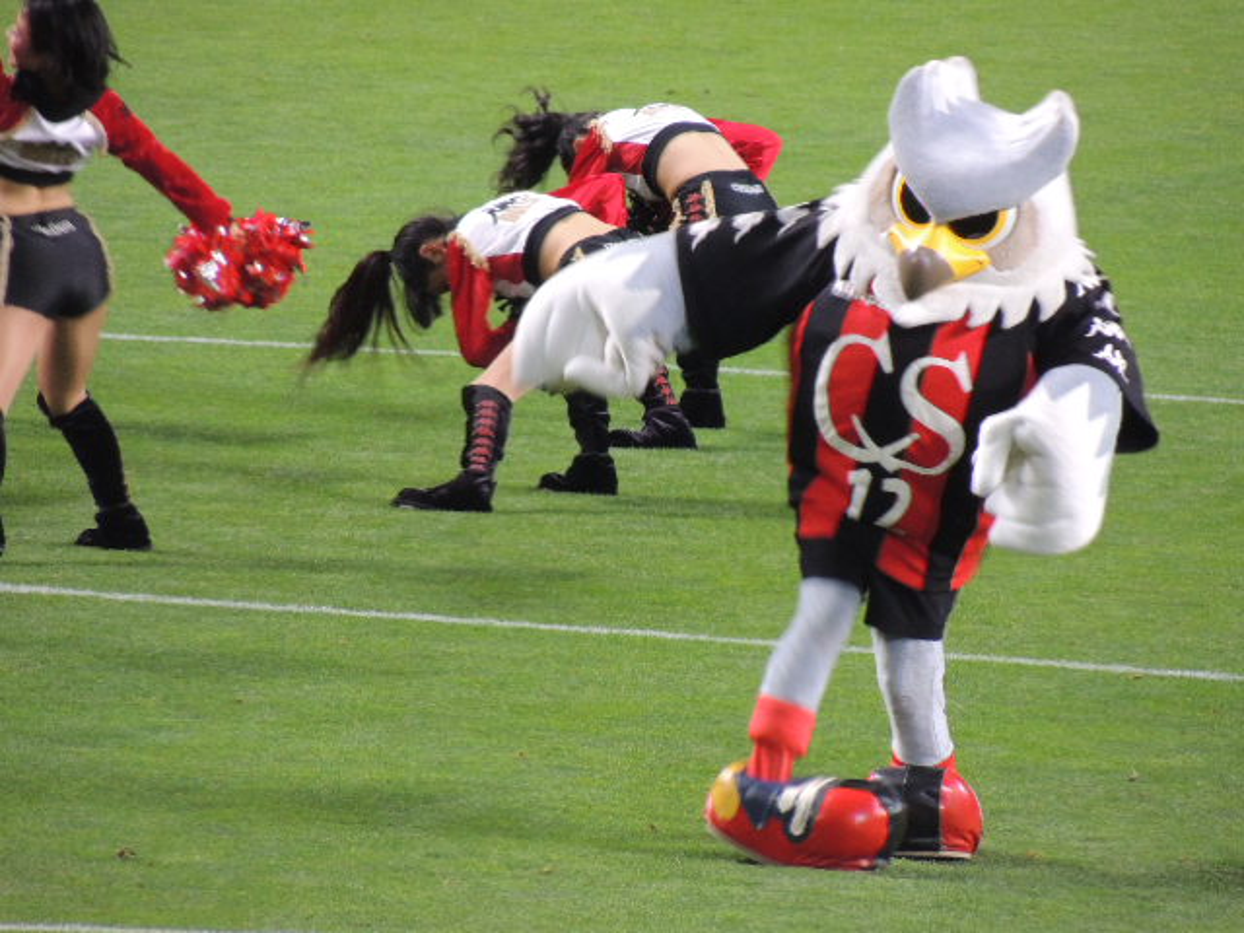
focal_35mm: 900
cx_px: 622
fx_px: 32343
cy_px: 466
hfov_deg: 2.2
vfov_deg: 1.7
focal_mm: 160.5
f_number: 5.5
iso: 800
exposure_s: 1/60
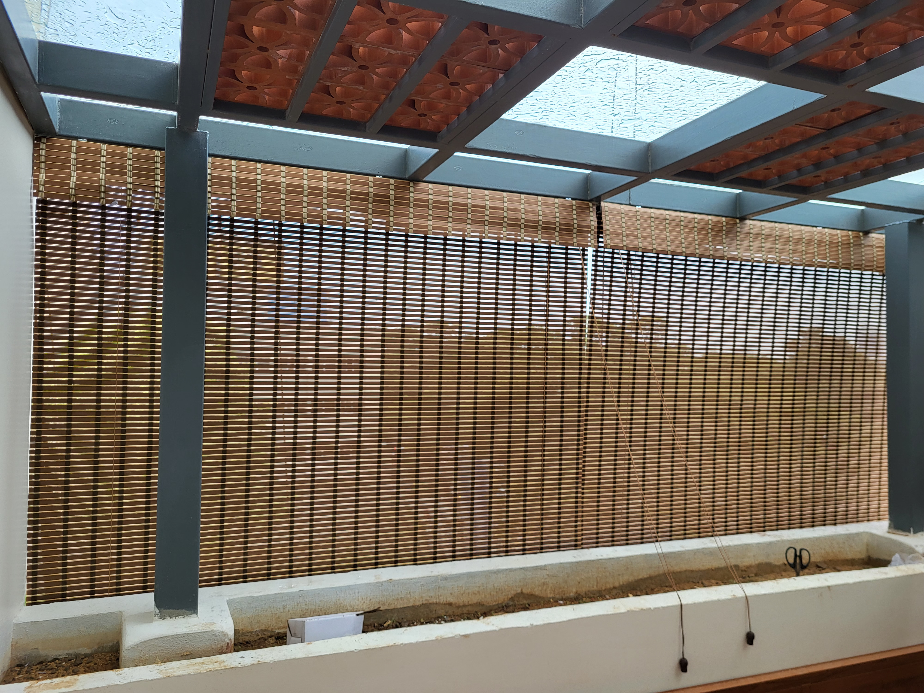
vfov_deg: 53.1
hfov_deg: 67.3
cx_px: 462
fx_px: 694
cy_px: 346
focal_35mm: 26
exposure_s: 1/163
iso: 40
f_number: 1.8
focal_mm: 5.4
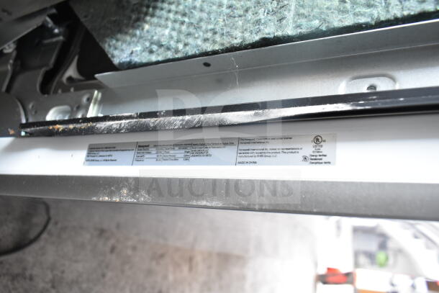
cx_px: 220
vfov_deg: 48.0
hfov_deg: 67.4
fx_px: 329
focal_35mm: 27
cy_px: 146
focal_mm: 18
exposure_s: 1/100
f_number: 5
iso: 1600
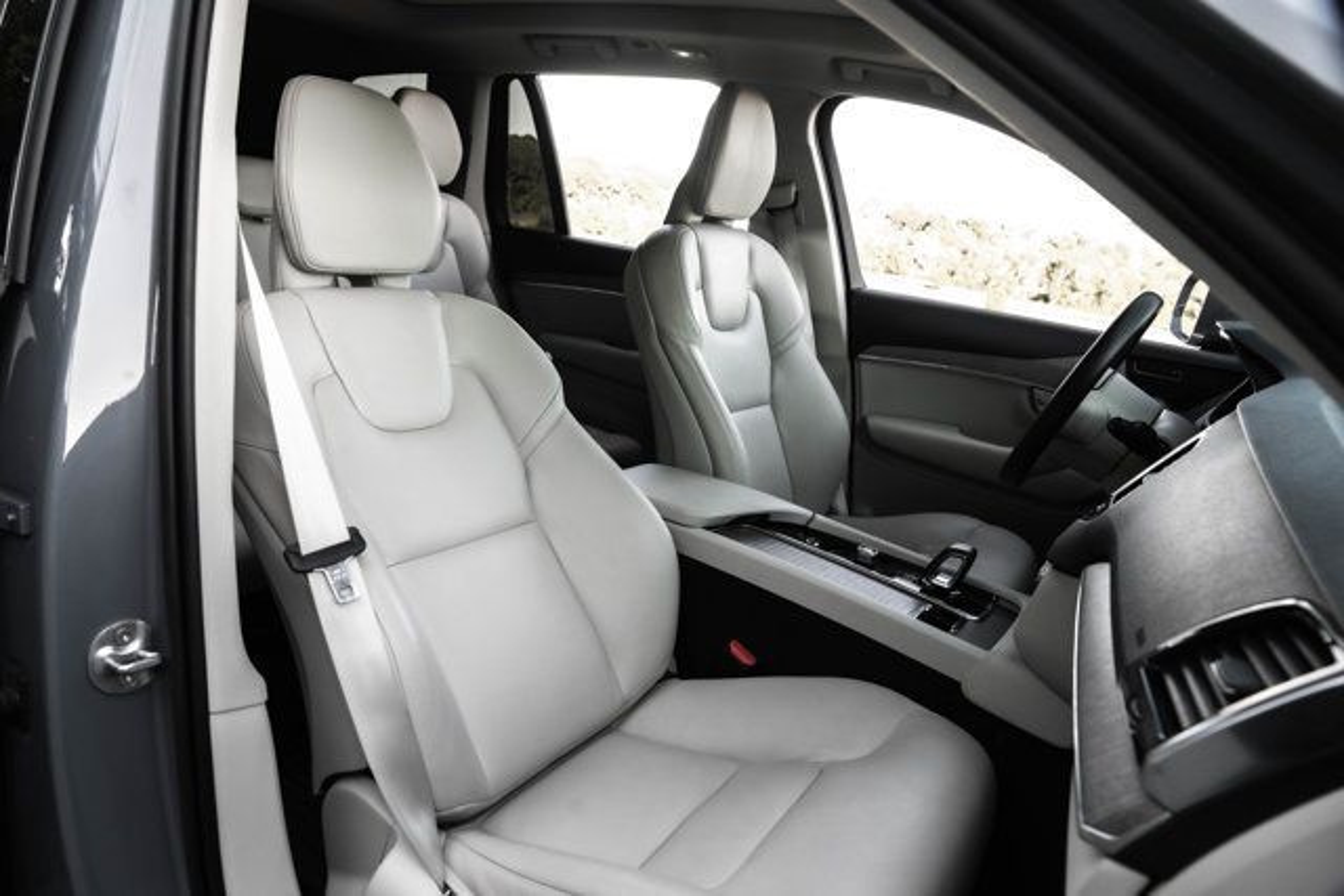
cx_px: 672
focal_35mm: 24
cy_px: 448
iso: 1000
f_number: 6.3
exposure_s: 1/200
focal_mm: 24
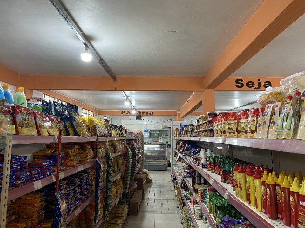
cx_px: 152
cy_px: 114
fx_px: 229
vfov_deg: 53.1
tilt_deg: +6.0
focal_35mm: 26
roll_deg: -0.8
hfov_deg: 67.3
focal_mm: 4.25
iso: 160
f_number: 1.8
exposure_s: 1/60
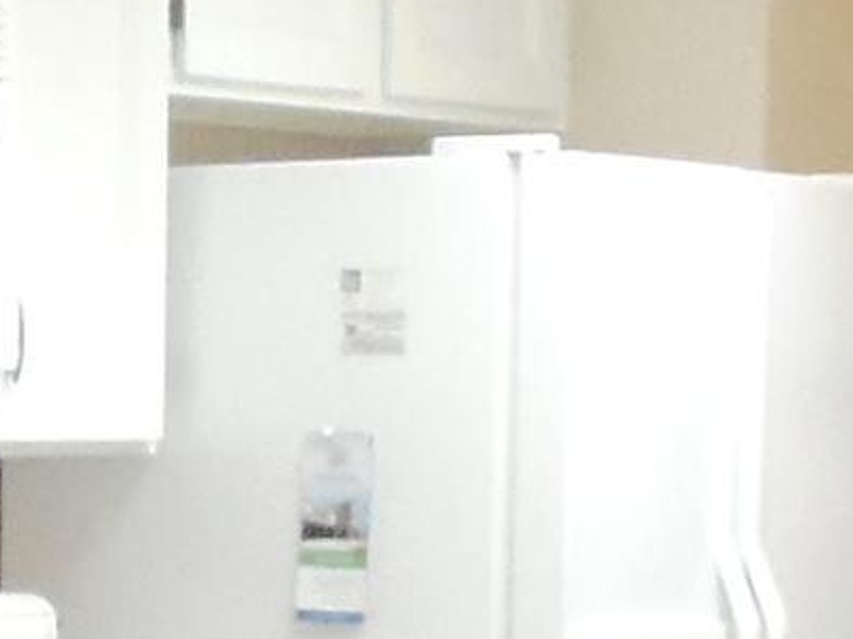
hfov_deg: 10.7
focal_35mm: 181
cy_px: 1190
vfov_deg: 7.9
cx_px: -178
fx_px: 4457
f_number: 2.9
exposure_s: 1/200
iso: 400
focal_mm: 4.3
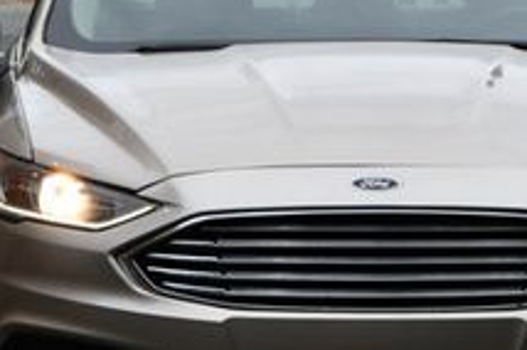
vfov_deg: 3.1
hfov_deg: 4.7
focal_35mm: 440
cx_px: 352
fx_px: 6431
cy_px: 76
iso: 200
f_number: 6.3
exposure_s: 1/250
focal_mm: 98
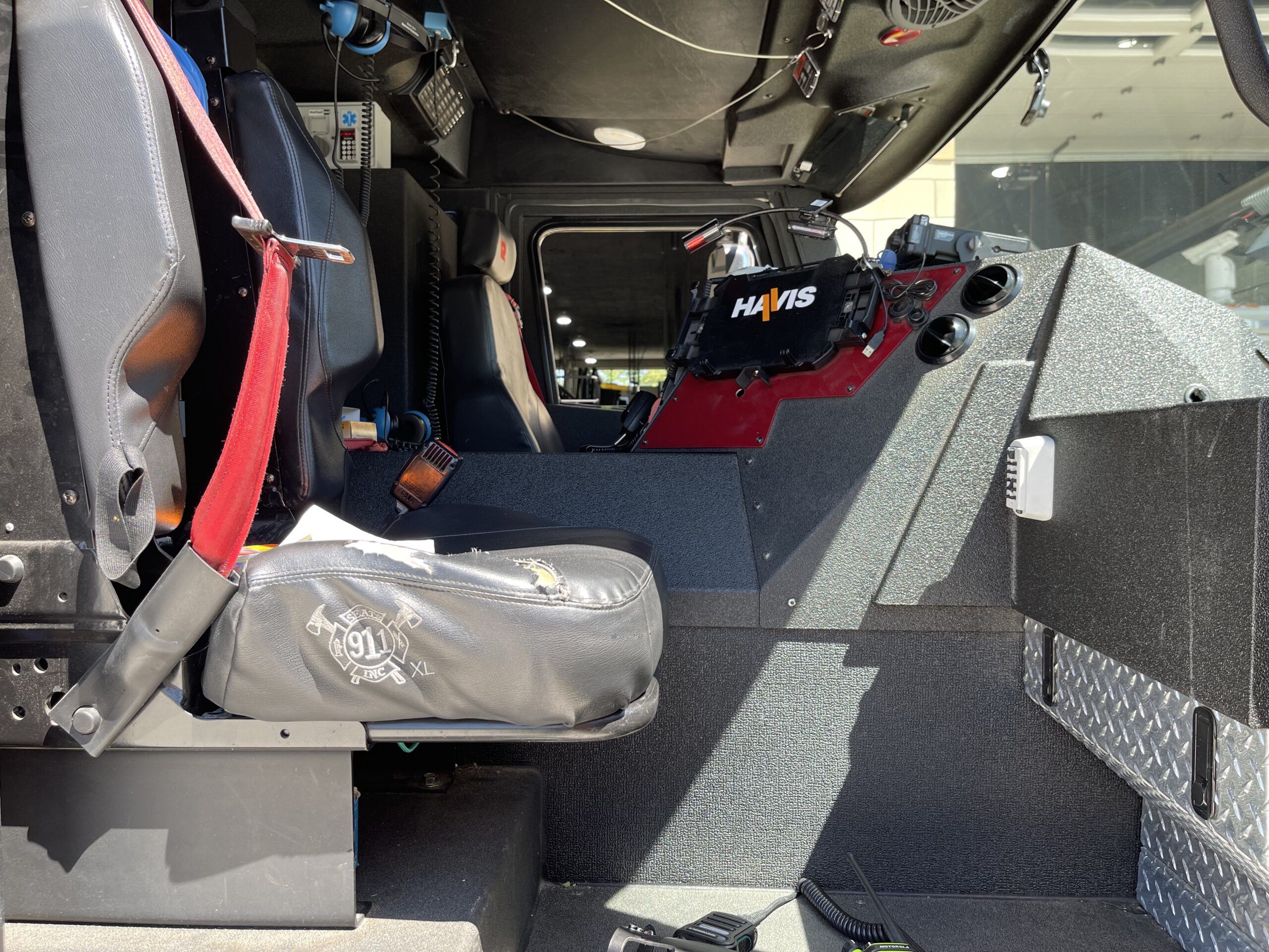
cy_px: 476
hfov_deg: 67.3
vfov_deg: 53.1
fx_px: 953
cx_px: 634
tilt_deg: +1.4
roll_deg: +0.2
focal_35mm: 26
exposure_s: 1/235
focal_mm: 5.1
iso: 32
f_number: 1.6
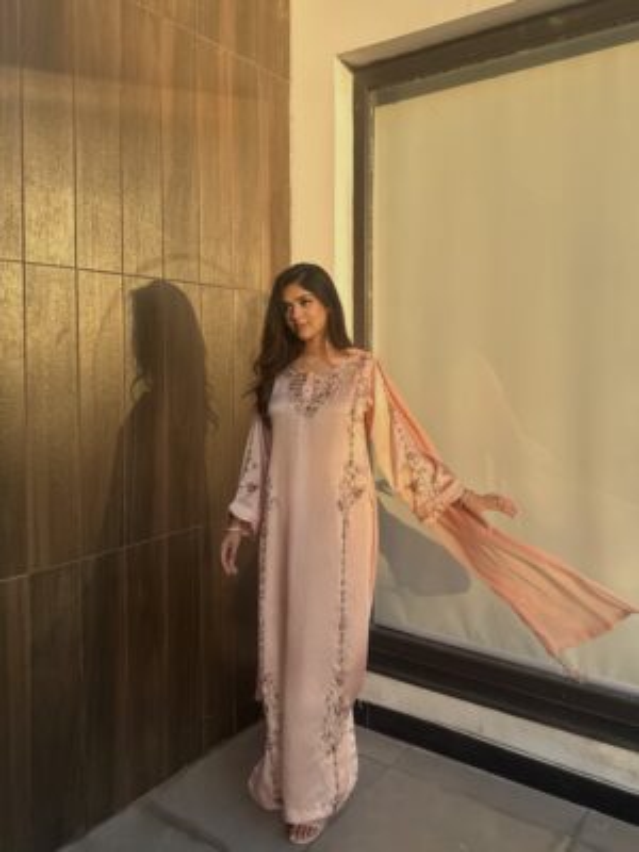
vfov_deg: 71.6
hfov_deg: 56.8
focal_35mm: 24
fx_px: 591
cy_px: 426
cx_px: 320
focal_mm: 6.76
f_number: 1.78
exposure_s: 1/1156
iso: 80
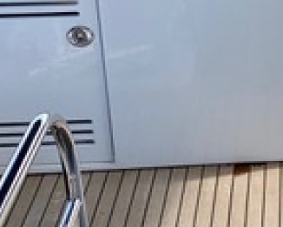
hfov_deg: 16.0
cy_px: 67
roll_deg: +0.1
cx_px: 394
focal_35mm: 112
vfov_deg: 13.7
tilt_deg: -22.2
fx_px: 938
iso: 32
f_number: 1.8
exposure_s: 1/1704
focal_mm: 4.25
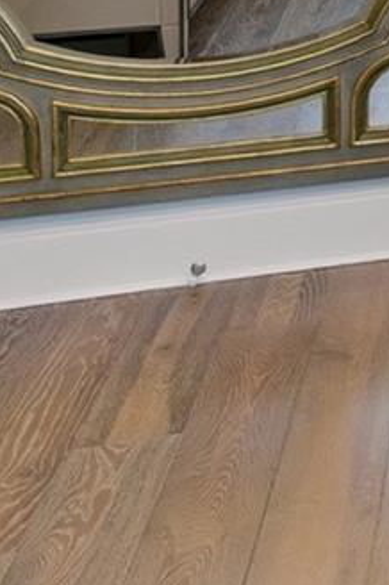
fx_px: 1624
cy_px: -388
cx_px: 1196
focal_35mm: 100
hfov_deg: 9.9
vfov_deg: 17.5
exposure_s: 1/125
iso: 250
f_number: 9
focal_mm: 16
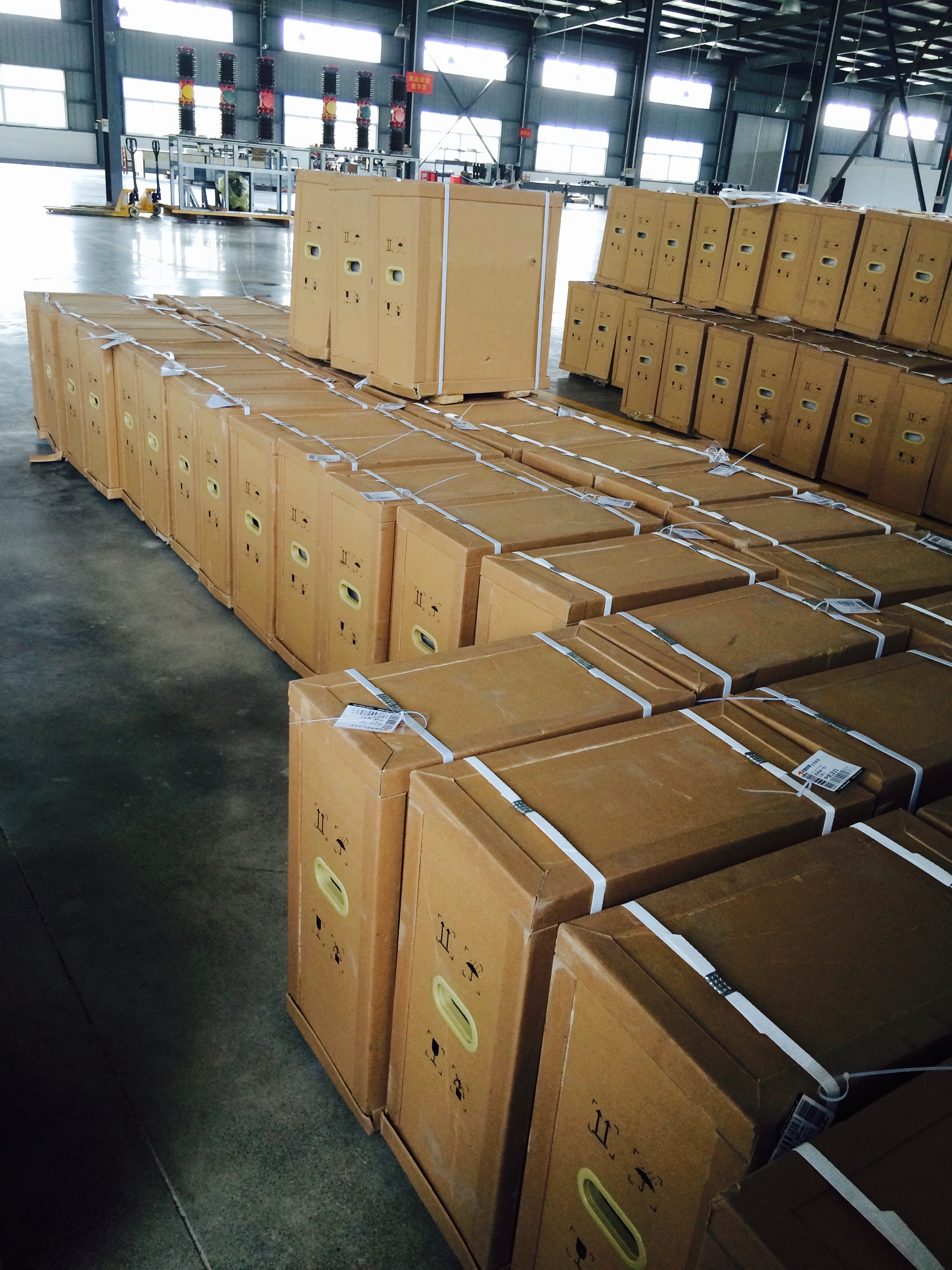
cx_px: 476
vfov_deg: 61.7
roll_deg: -2.2
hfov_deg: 48.2
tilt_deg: -24.3
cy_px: 635
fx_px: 1063
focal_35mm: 29
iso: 50
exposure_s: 1/30
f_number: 2.2
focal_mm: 4.15
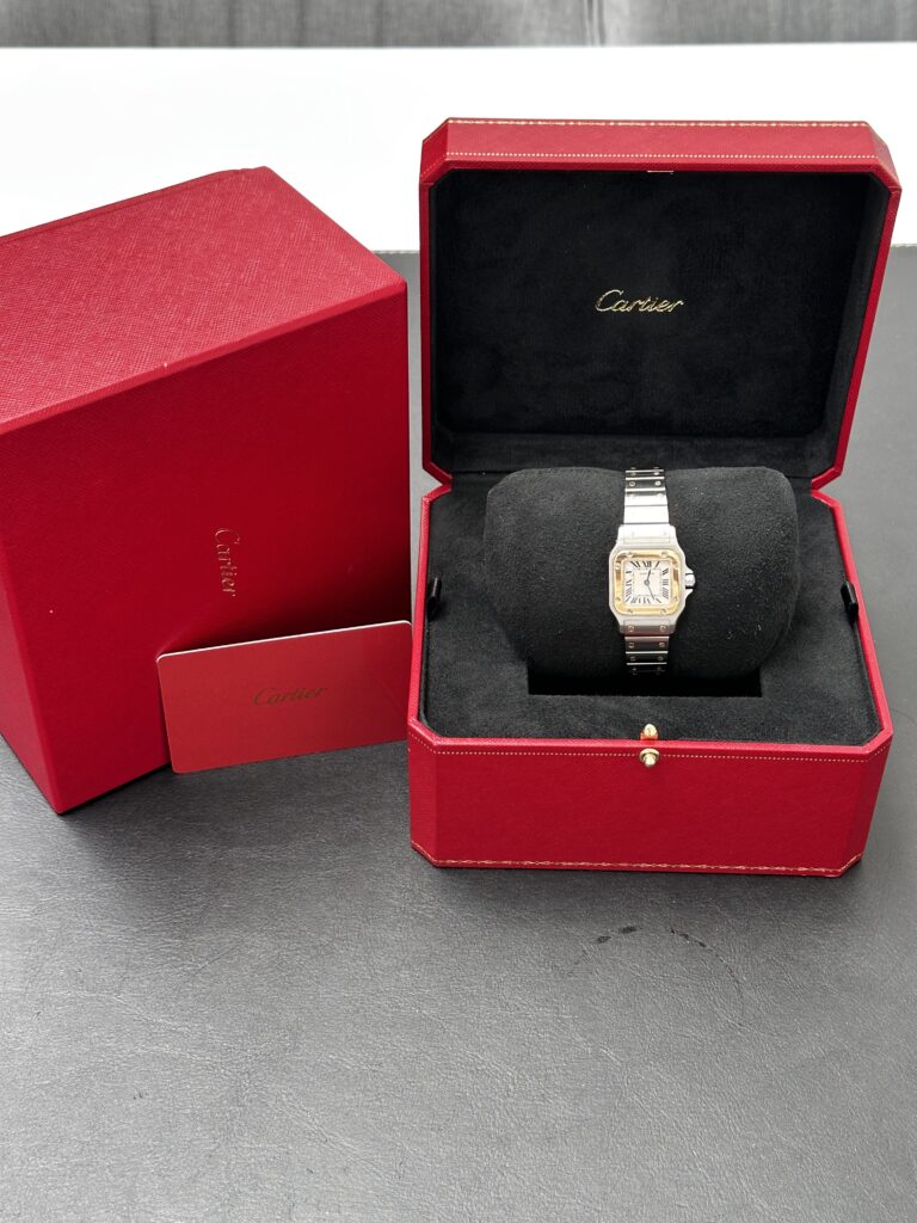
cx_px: 458
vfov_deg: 39.7
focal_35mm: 48
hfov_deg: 30.3
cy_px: 612
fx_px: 1695
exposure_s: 1/65
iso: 80
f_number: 1.78
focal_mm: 6.86
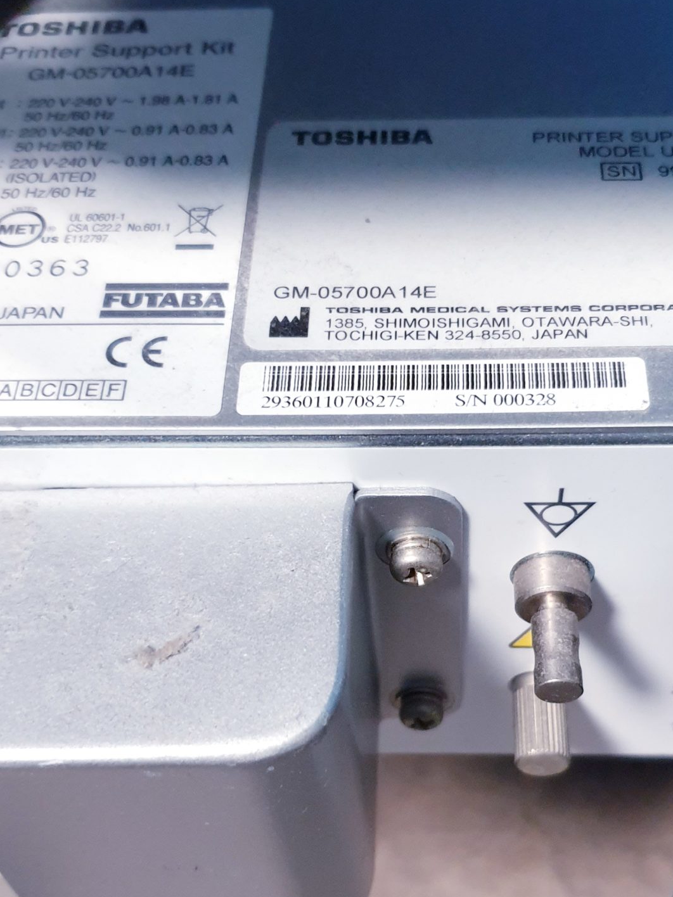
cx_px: 395
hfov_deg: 30.8
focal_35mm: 47
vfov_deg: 40.2
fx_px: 1218
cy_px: 551
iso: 320
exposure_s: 1/20
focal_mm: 4.3
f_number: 1.5
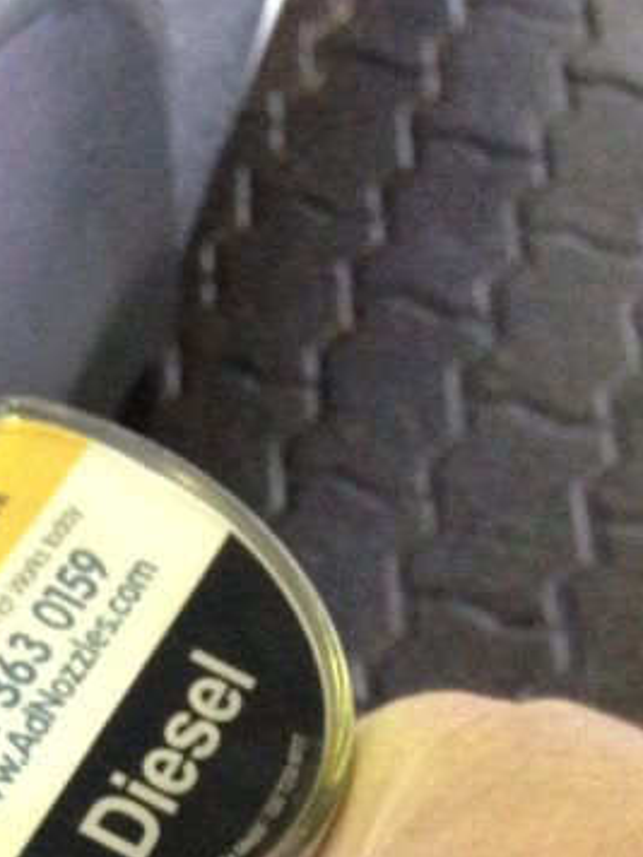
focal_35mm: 95
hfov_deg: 15.0
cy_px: 1131
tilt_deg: -58.1
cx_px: -144
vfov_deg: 19.0
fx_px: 2353
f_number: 2.4
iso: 400
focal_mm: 4.12
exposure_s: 1/15
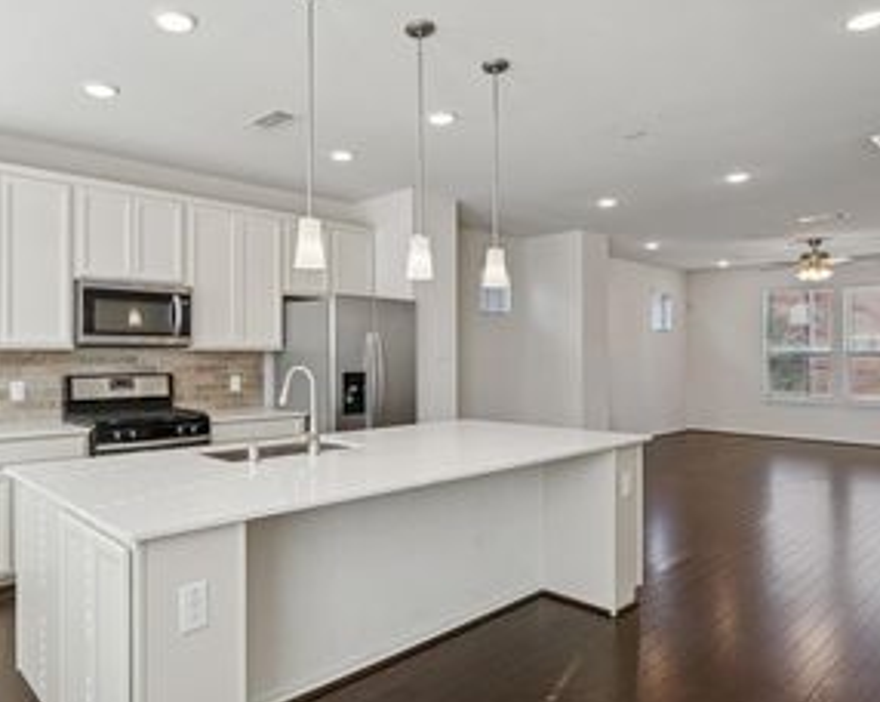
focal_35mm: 23
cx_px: 372
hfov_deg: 72.2
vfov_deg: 60.8
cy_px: 353
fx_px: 598
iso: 640
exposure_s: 1/100
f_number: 8
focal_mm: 14
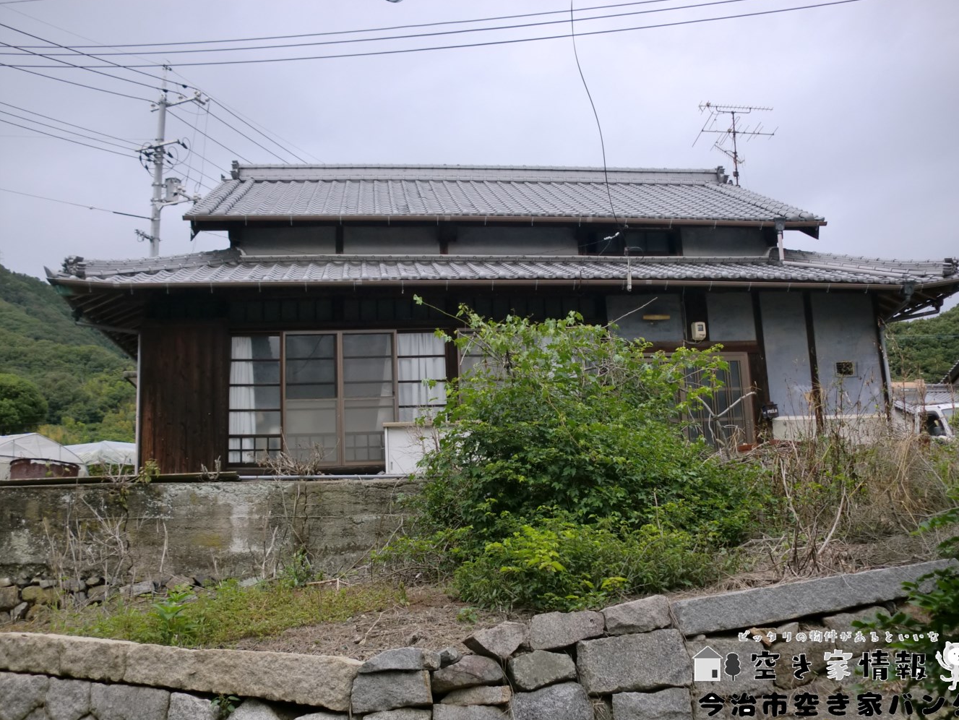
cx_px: 493
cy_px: 354
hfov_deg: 51.3
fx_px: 998
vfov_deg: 39.7
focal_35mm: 36
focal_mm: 6.3
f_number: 3.1
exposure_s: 1/800
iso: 64
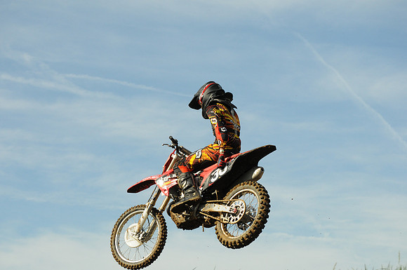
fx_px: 1219
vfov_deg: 12.6
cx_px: 204
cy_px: 135
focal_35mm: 108
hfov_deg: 19.0
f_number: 8
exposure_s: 1/1600
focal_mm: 72
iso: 640
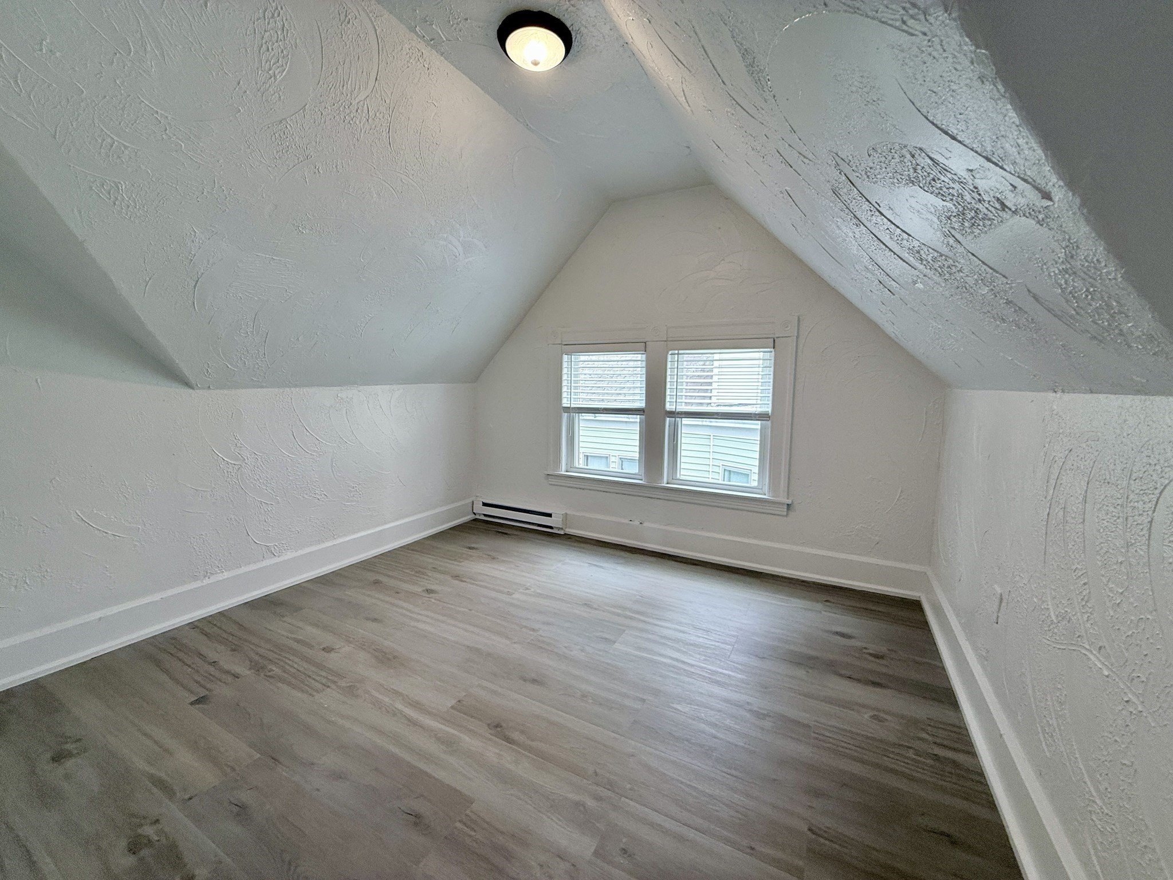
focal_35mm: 14
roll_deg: -0.3
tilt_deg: -5.2
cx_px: 586
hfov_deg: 102.1
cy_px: 440
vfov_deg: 85.7
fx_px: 474
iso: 125
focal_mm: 2.22
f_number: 2.2
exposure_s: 1/120
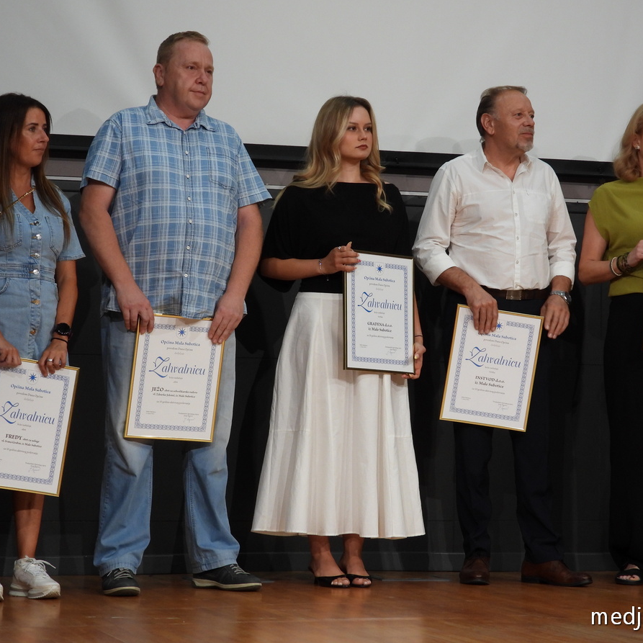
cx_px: 318
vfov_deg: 17.2
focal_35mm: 101
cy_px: 322
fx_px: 2123
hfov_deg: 17.2
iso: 280
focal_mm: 15.3
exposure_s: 1/60
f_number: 3.5
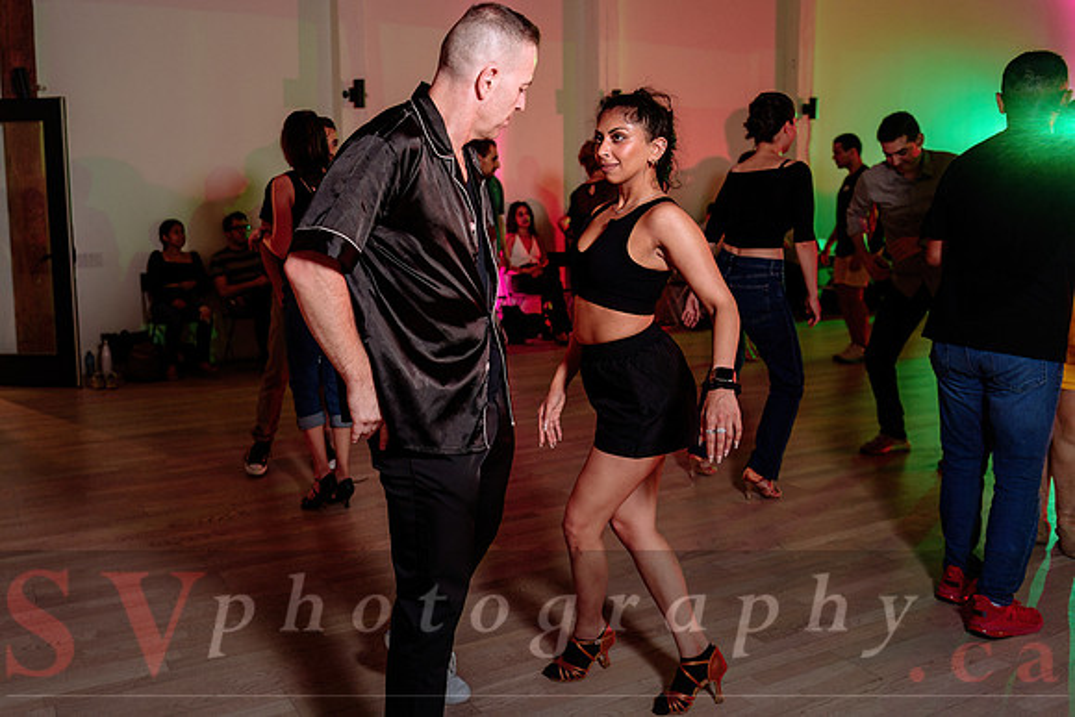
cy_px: 305
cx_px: 458
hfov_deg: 54.9
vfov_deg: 38.4
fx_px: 1029
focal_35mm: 34
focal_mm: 30
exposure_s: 1/100
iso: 800
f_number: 2.8
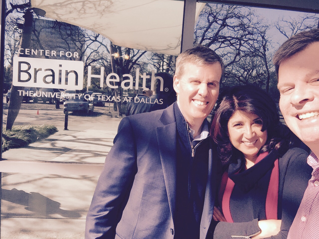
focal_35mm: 31
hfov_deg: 58.4
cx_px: 160
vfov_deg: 45.4
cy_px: 120
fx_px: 286
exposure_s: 1/652
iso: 32
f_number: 2.2
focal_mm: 2.65
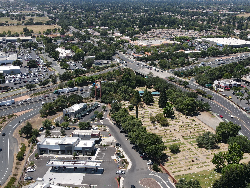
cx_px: 154
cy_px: 100
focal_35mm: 45
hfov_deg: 41.8
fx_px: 325
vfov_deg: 32.2
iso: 100
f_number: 2.8
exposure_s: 1/640
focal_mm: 4.5
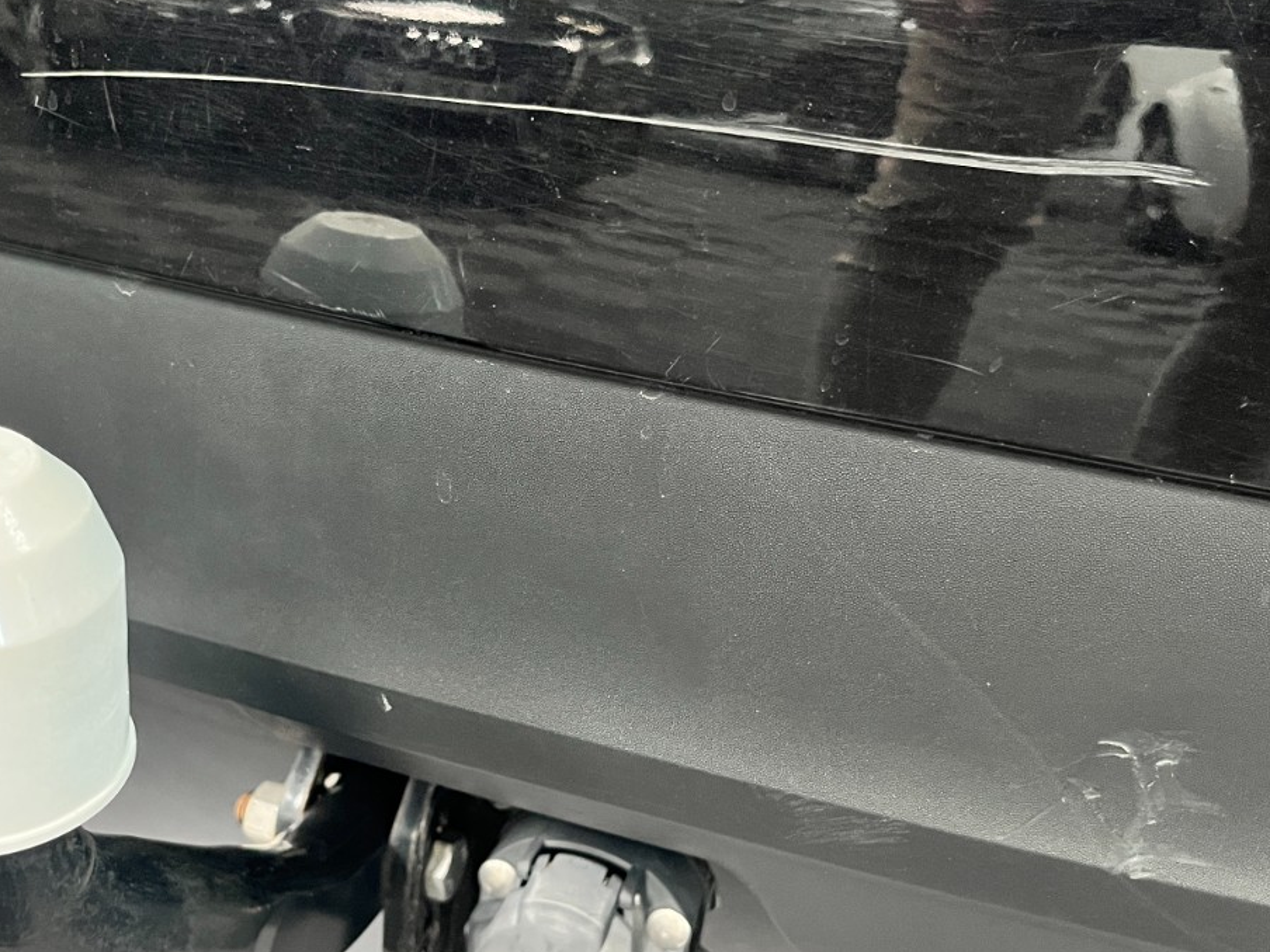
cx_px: 485
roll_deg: -4.4
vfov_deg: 31.4
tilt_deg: -30.3
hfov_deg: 41.0
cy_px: 566
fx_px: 1688
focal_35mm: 46
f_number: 1.6
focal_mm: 5.1
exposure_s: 1/50
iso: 320
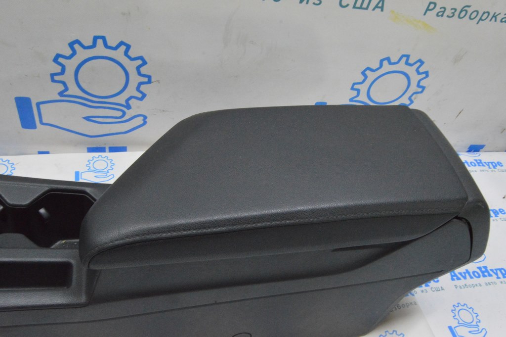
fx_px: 463
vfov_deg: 39.9
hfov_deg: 57.3
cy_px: 168
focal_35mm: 33
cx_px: 253
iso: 6400
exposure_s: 1/20
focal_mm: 22
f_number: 20
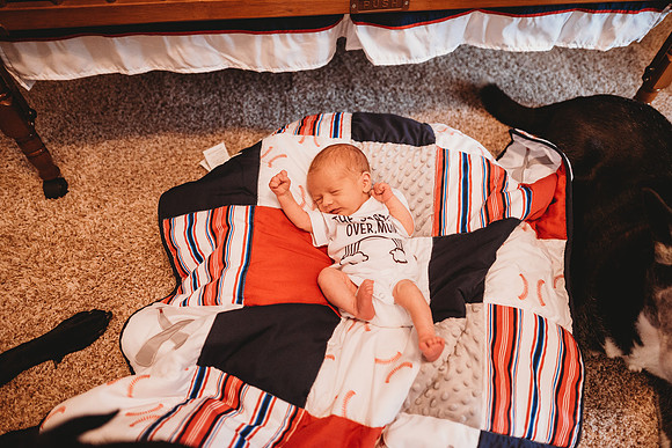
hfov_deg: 73.7
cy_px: 224
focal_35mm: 24
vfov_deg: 53.2
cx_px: 336
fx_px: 448
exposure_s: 1/160
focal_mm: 24
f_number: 2.2
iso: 800
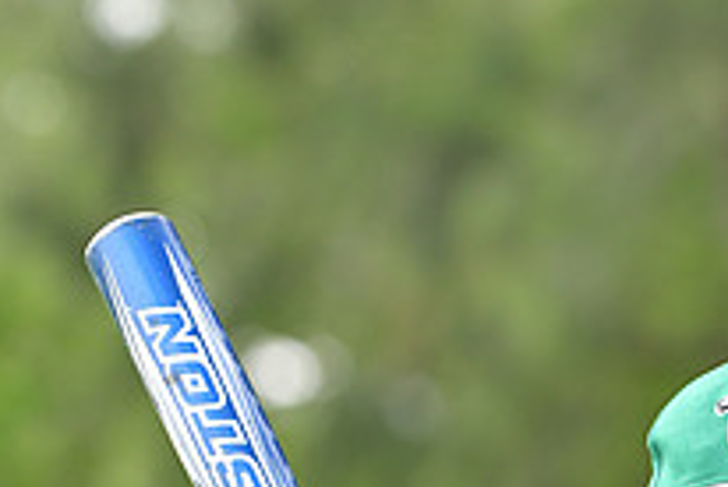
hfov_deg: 4.1
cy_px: 674
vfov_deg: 2.7
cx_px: 666
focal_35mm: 506
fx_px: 10247
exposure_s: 1/1250
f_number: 4
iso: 500
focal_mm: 120
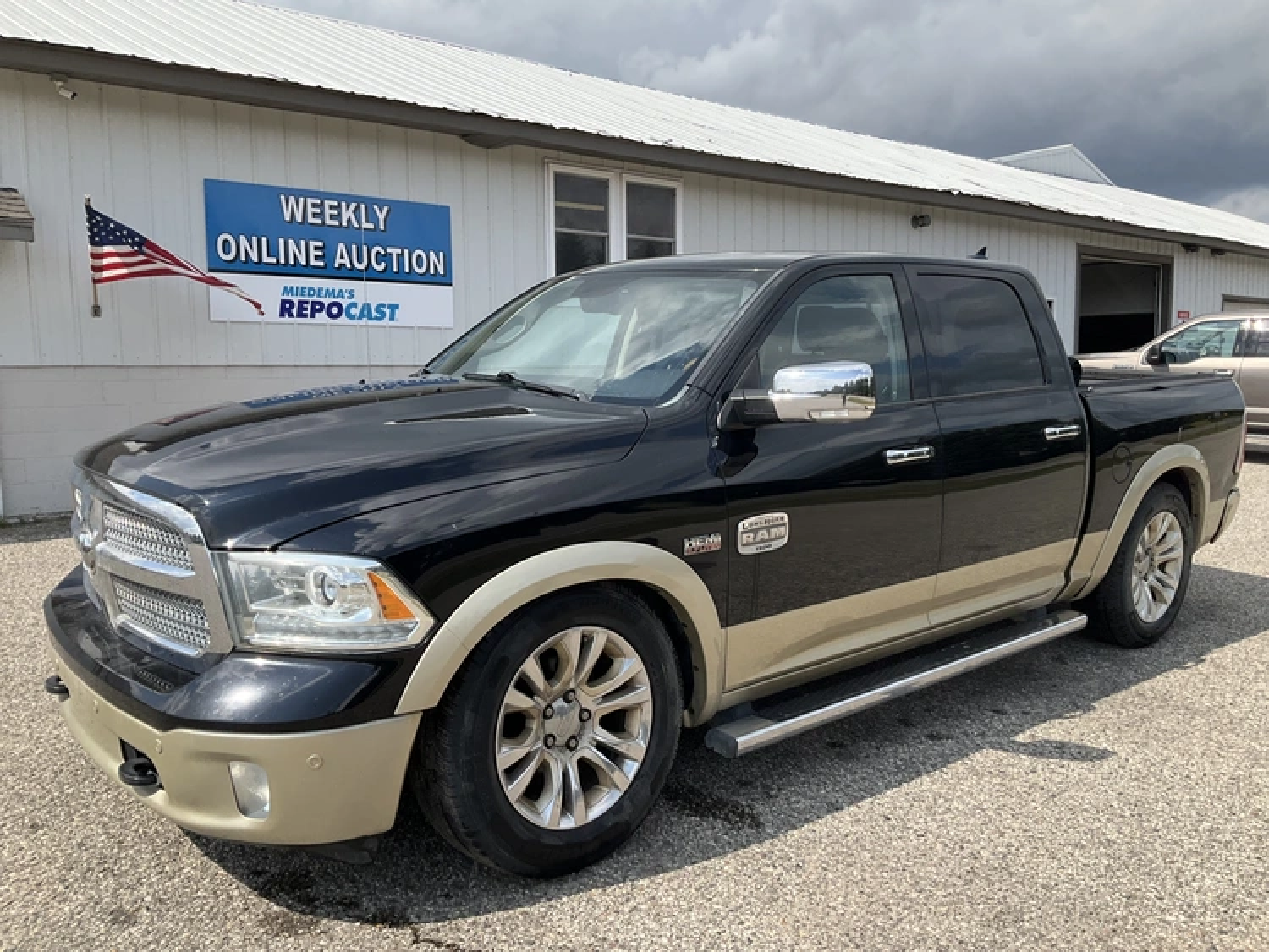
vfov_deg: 48.3
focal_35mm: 29
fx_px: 1063
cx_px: 634
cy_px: 476
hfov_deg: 61.6
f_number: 1.8
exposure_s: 1/1730
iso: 25
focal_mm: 3
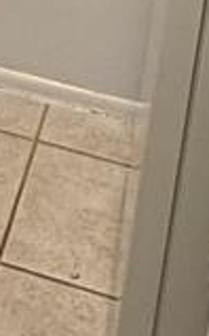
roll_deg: -6.6
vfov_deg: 14.8
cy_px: -366
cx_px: -59
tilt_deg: -5.8
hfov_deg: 11.4
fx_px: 1023
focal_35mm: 112
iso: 320
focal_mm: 2.22
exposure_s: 1/60
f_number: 2.2
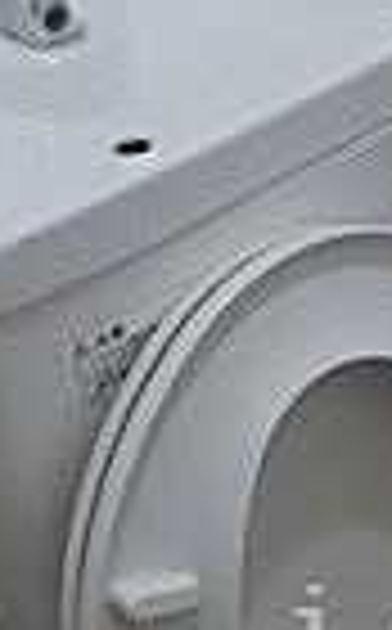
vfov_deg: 19.8
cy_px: 639
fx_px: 1751
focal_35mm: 102
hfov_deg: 12.2
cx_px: 595
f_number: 3.5
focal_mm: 3.7
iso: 800
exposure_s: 1/13
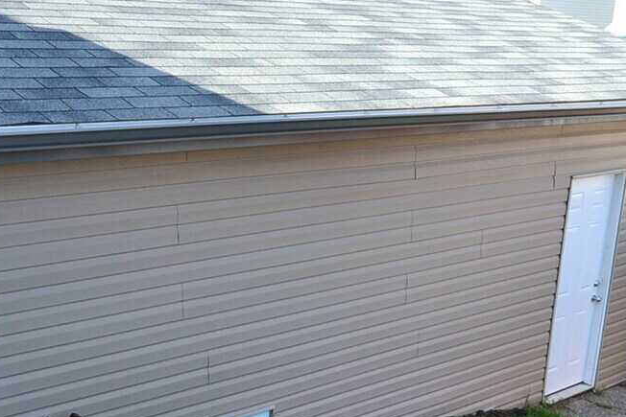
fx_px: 800
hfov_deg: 42.3
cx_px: 227
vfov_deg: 28.8
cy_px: 309
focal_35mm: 46
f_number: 10
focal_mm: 10
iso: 400
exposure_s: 1/160
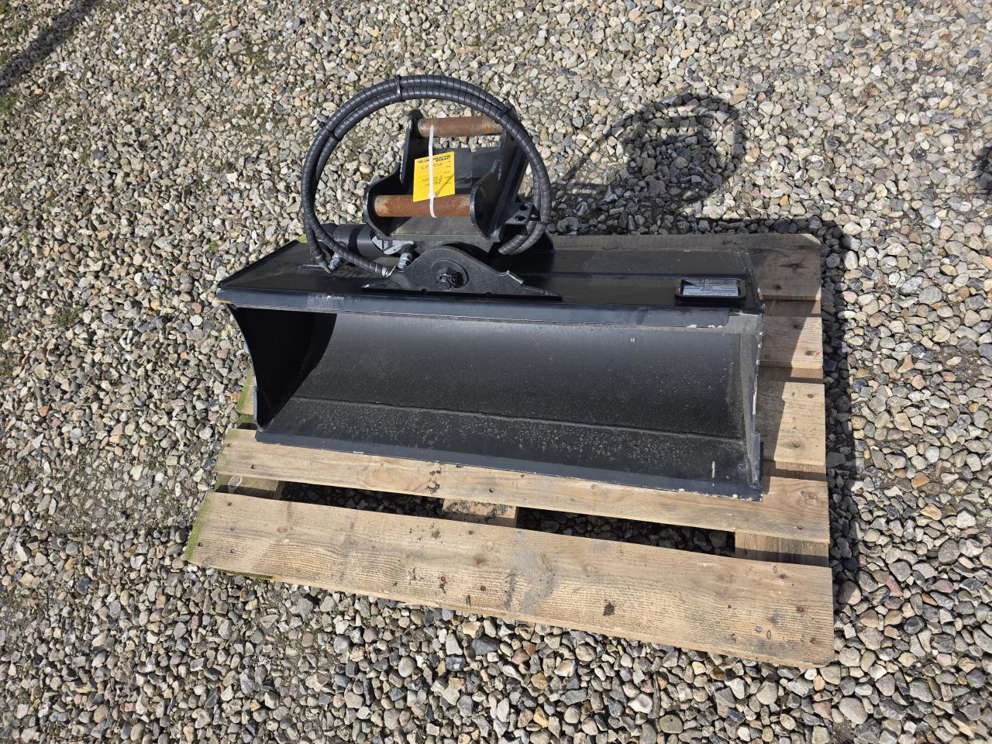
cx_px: 496
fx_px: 659
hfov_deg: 73.9
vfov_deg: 58.9
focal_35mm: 23
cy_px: 372
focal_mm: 6.3
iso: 80
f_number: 1.7
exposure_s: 1/5778
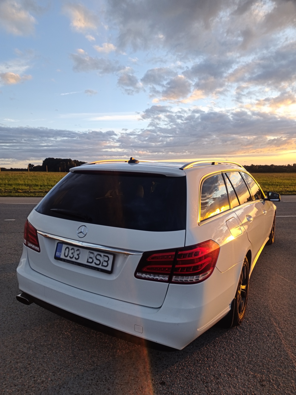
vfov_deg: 73.9
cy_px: 198
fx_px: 262
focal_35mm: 23
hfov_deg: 58.9
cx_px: 148
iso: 80
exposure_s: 1/100
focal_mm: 6.04
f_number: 1.7
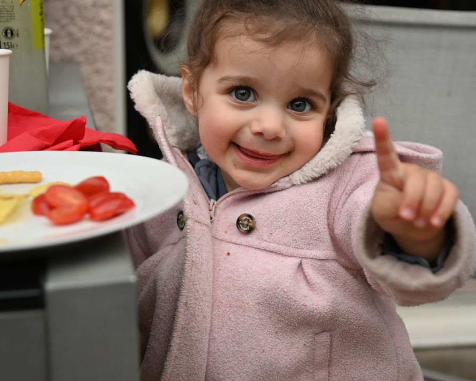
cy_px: 196
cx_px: 259
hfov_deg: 27.9
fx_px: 958
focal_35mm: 68
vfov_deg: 22.5
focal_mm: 52
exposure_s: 1/125
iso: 400
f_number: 4
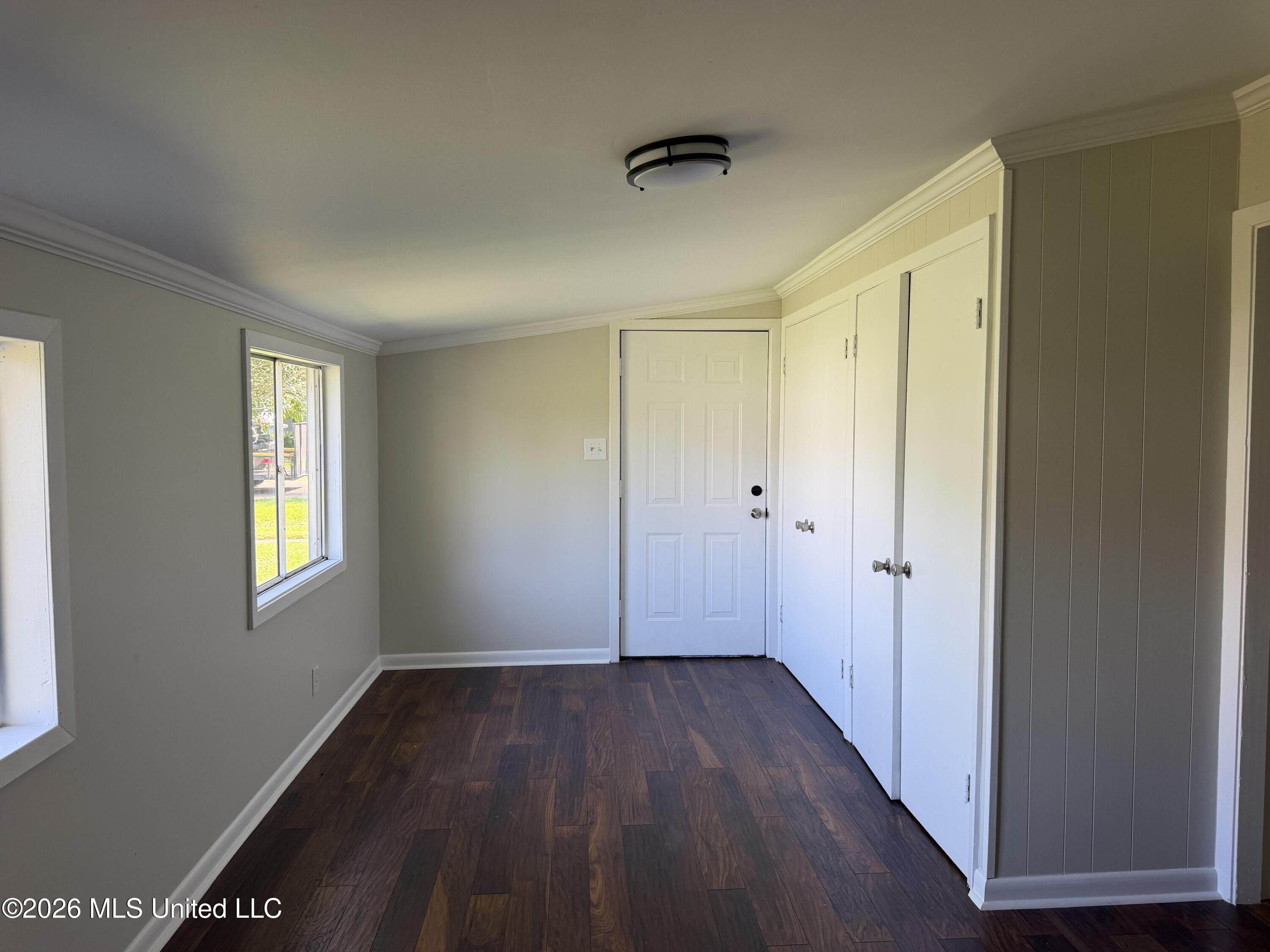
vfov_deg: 56.8
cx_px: 635
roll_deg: +1.0
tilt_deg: -2.6
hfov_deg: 71.6
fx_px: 881
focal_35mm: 24
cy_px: 476
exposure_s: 1/139
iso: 100
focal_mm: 6.76
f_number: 1.78
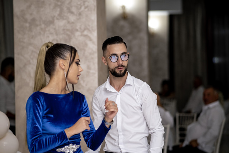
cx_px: 114
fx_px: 814
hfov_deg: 16.0
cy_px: 76
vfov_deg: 10.7
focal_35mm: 128
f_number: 1.8
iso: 1000
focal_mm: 85
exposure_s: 1/200
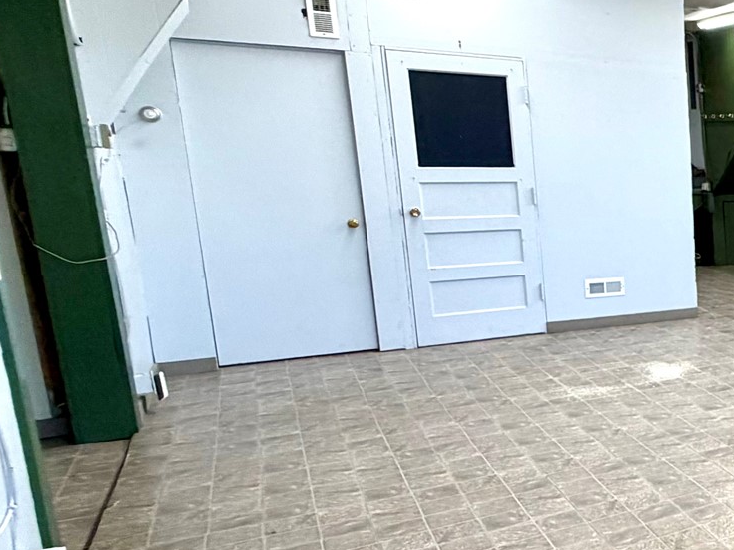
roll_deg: +0.0
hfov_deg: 32.7
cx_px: 996
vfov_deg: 36.8
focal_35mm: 39
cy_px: 307
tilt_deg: -10.2
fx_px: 827
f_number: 2.2
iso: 125
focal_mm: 2.22
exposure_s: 1/120
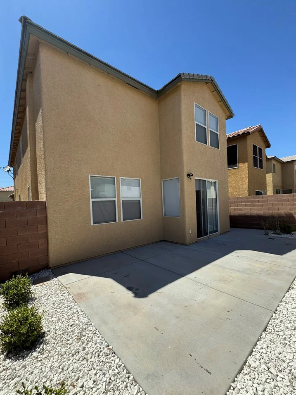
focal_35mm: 15
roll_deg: +1.7
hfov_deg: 81.7
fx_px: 171
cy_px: 205
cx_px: 151
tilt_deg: +0.4
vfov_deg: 98.1
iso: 50
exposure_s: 1/1449
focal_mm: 2.22
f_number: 2.2
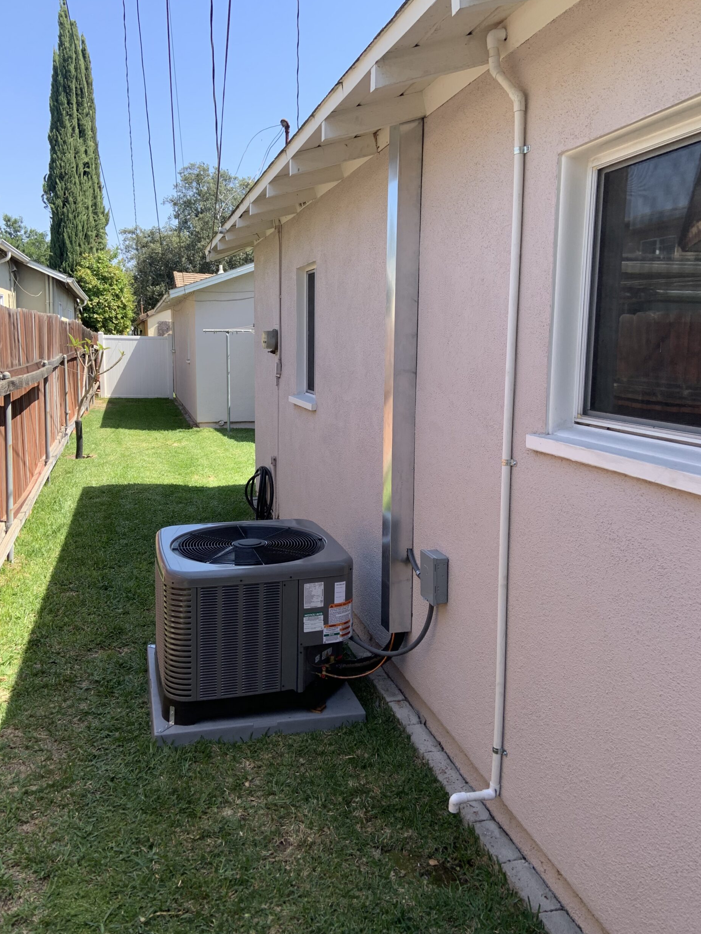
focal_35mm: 27
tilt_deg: -9.5
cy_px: 450
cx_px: 342
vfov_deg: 65.3
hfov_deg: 51.4
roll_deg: -0.7
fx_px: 729
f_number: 1.8
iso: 25
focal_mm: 4.25
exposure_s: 1/543
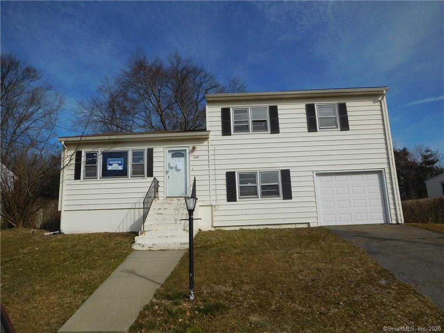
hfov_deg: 69.4
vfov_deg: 54.9
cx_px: 222
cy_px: 166
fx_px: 321
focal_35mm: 25
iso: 125
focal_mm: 4.5
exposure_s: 1/1000
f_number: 6.8
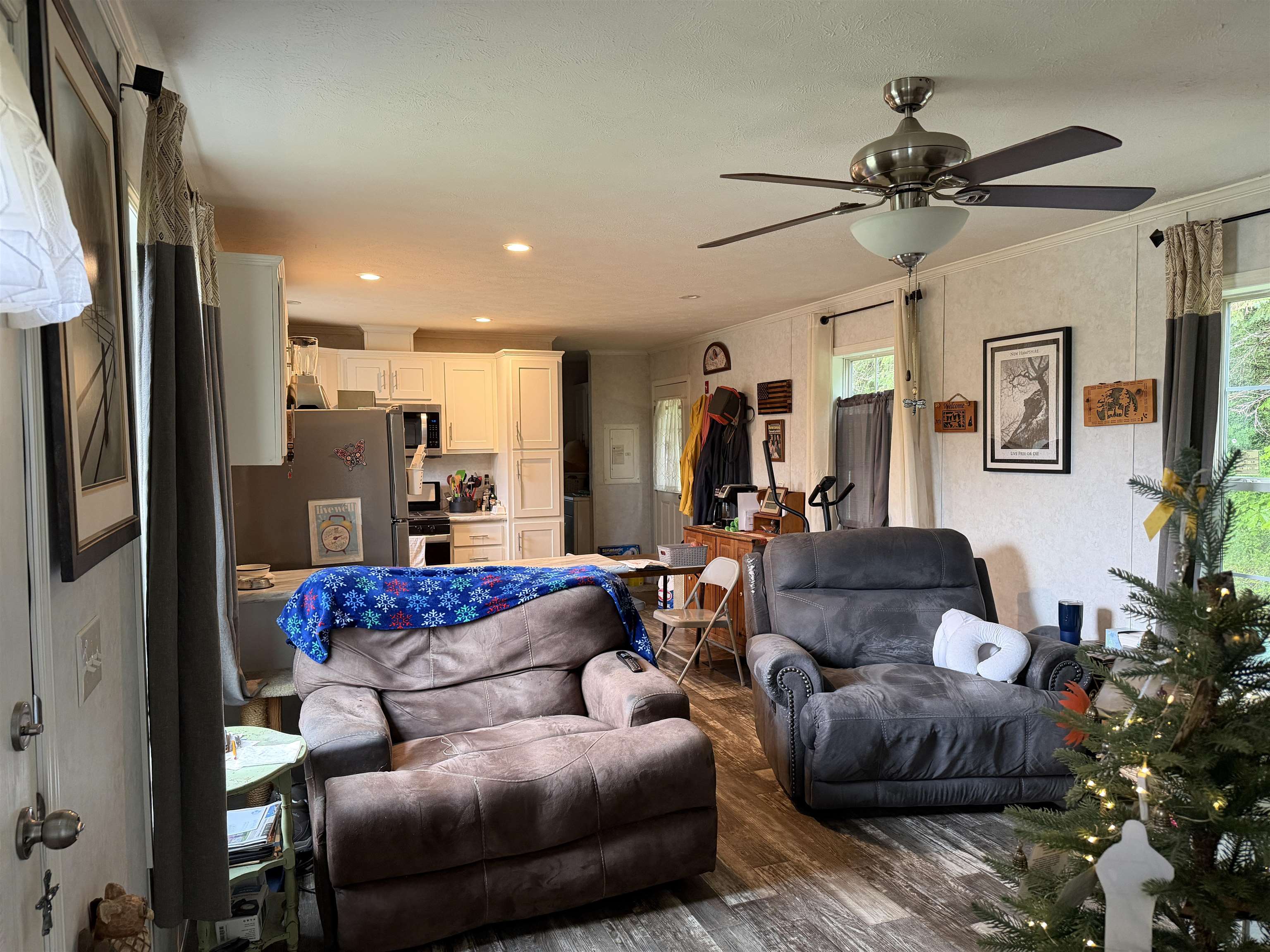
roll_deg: +0.9
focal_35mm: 24
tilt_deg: -2.5
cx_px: 635
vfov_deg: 56.8
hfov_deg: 71.6
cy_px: 476
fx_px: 881
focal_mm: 6.76
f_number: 1.78
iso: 400
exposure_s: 1/60
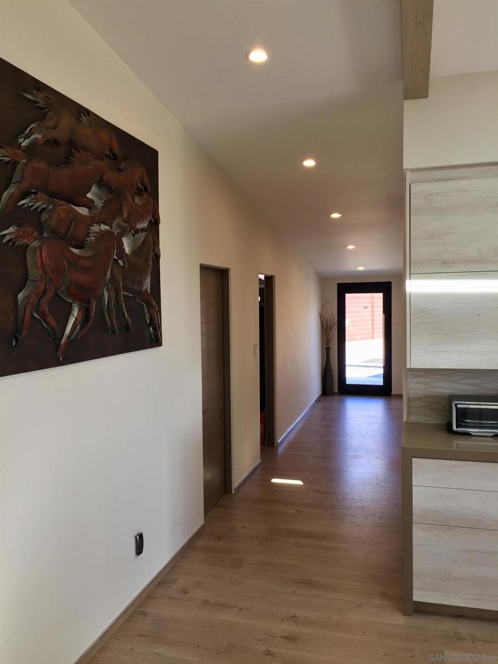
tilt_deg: -0.9
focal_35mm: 29
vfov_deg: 61.7
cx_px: 249
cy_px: 332
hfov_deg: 48.2
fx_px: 556
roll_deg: +0.6
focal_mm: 4.15
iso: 32
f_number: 2.2
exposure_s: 1/40
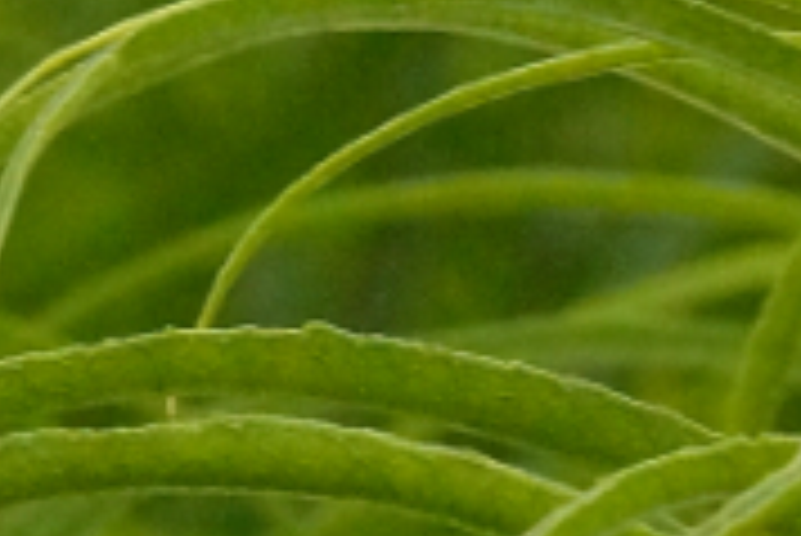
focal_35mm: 1010
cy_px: 1252
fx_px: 22490
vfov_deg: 1.4
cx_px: 1840
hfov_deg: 2.0
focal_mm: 100
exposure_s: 1/160
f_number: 13
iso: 2500
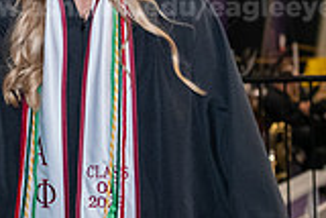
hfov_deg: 8.0
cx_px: -143
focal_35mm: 253
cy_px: 50
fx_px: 2293
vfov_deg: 5.4
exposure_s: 1/200
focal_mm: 70
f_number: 5
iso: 2500
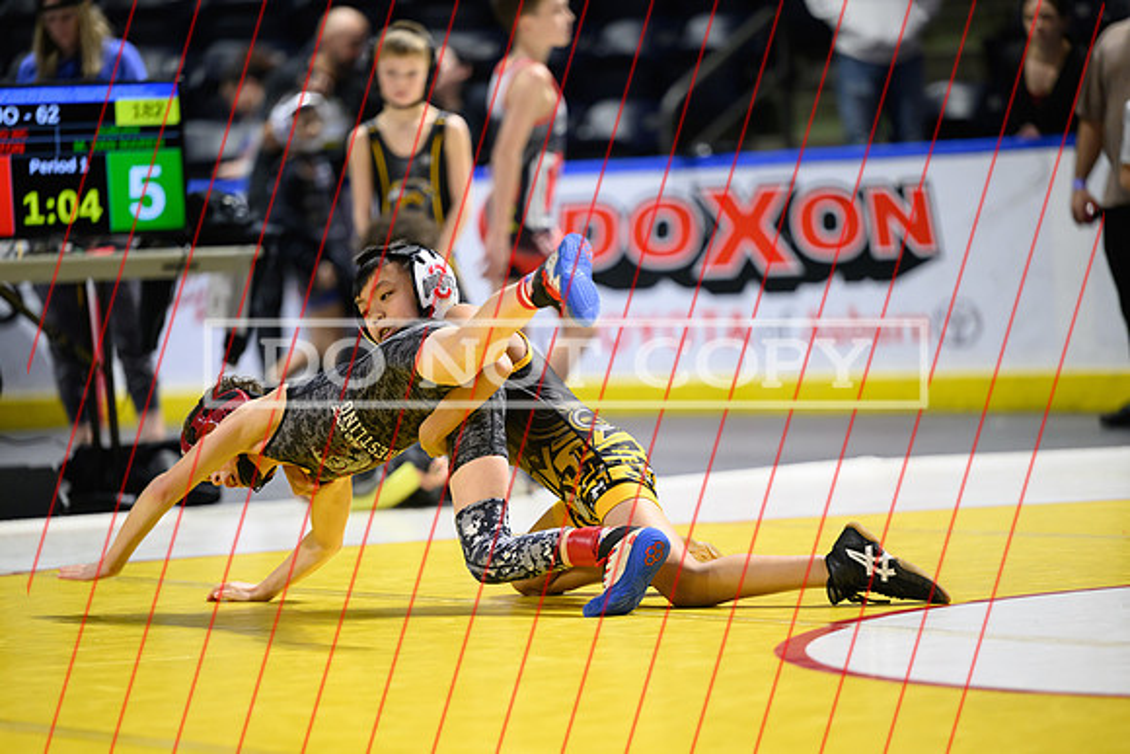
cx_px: 565
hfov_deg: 12.1
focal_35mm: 170
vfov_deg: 8.1
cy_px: 377
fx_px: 5337
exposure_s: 1/800
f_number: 2.8
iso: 3200
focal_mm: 170
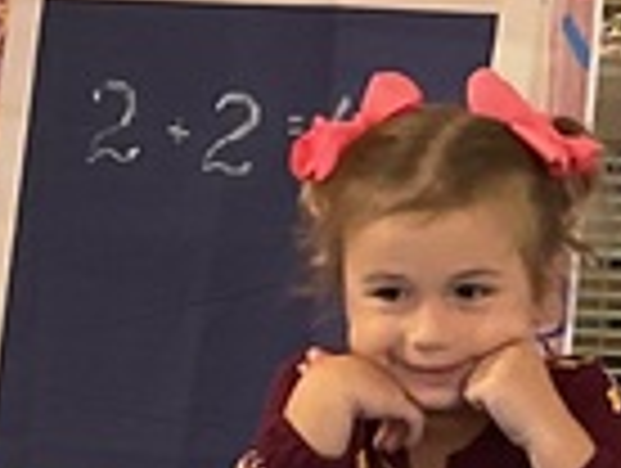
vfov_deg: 6.9
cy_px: 500
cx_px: 549
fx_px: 3864
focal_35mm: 215
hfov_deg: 9.2
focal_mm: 3
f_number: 1.8
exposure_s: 1/60
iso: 250
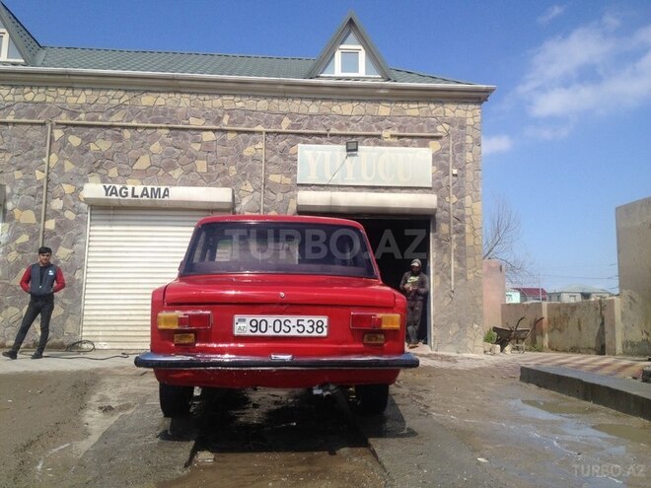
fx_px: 658
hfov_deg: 52.6
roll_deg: -2.5
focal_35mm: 35
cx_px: 326
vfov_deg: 40.7
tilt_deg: +4.6
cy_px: 244
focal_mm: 4.28
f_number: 2.4
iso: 50
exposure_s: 1/2045
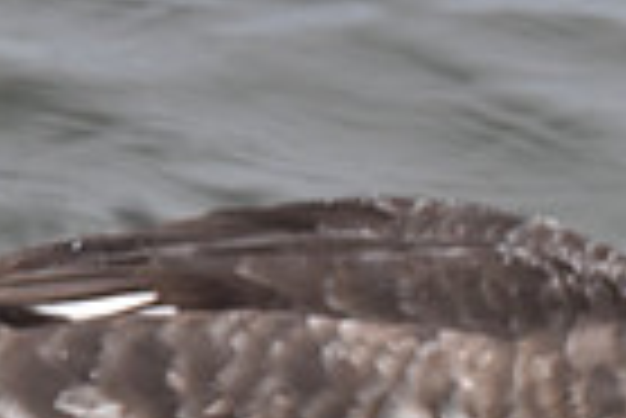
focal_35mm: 3745
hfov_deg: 0.6
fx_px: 65188
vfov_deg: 0.4
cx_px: 603
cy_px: 169
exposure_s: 1/125
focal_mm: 600
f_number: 9
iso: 1000
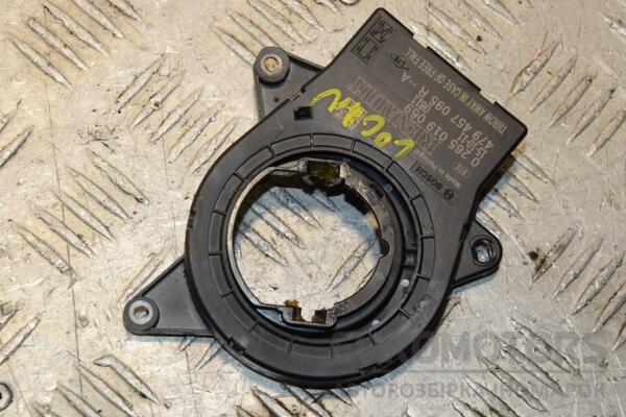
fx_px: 1721
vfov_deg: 13.8
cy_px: 208
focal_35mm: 99
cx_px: 313
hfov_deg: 20.6
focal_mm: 66
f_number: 10
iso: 800
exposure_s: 1/200
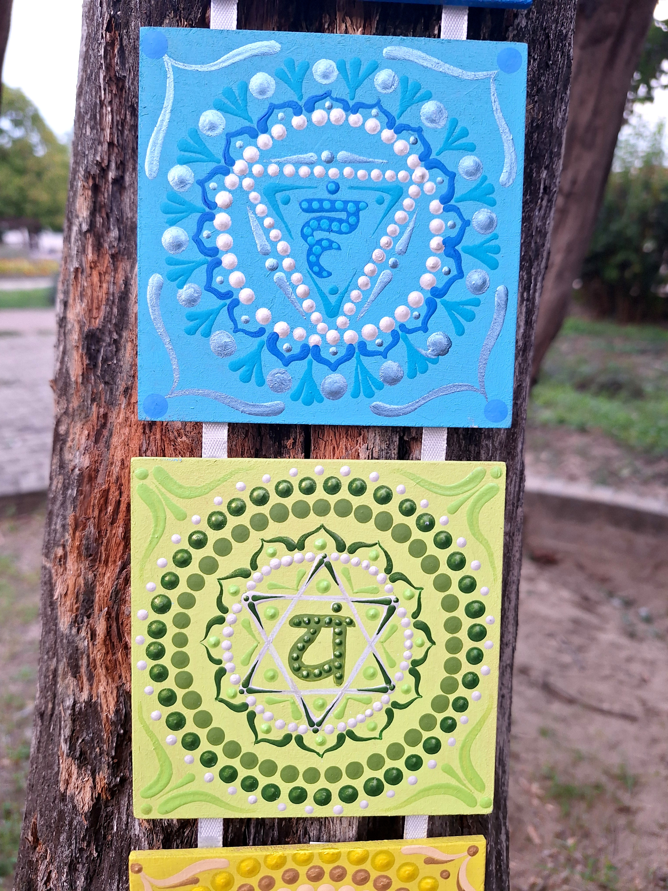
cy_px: 446
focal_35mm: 23
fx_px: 592
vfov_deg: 73.9
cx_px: 334
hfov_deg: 58.9
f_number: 1.8
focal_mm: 5.54
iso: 40
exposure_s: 1/189
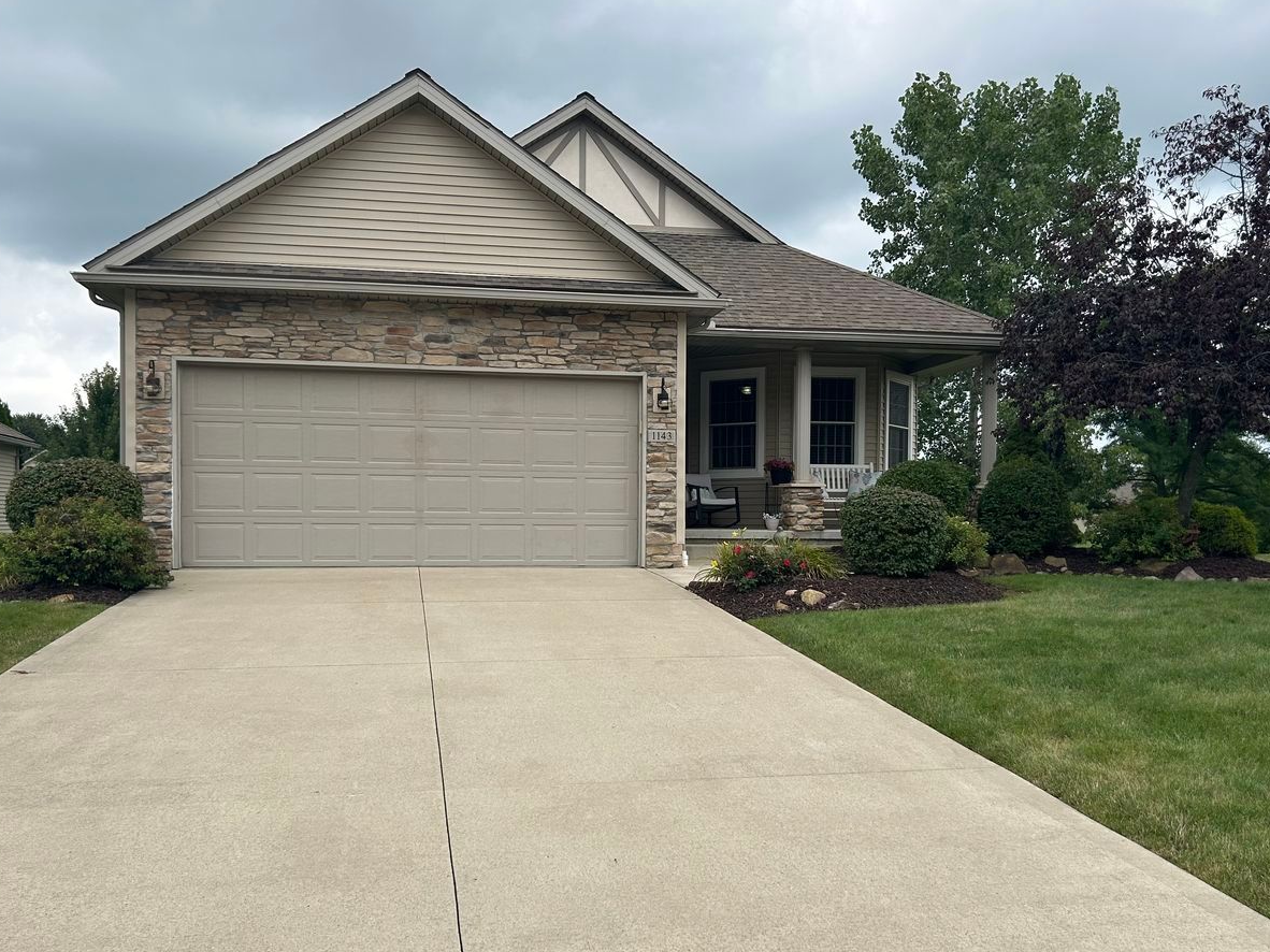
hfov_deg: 55.4
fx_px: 1210
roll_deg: +0.0
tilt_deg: -1.7
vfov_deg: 42.8
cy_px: 542
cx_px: 652
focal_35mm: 33
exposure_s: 1/1934
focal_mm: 5.7
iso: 50
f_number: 1.5
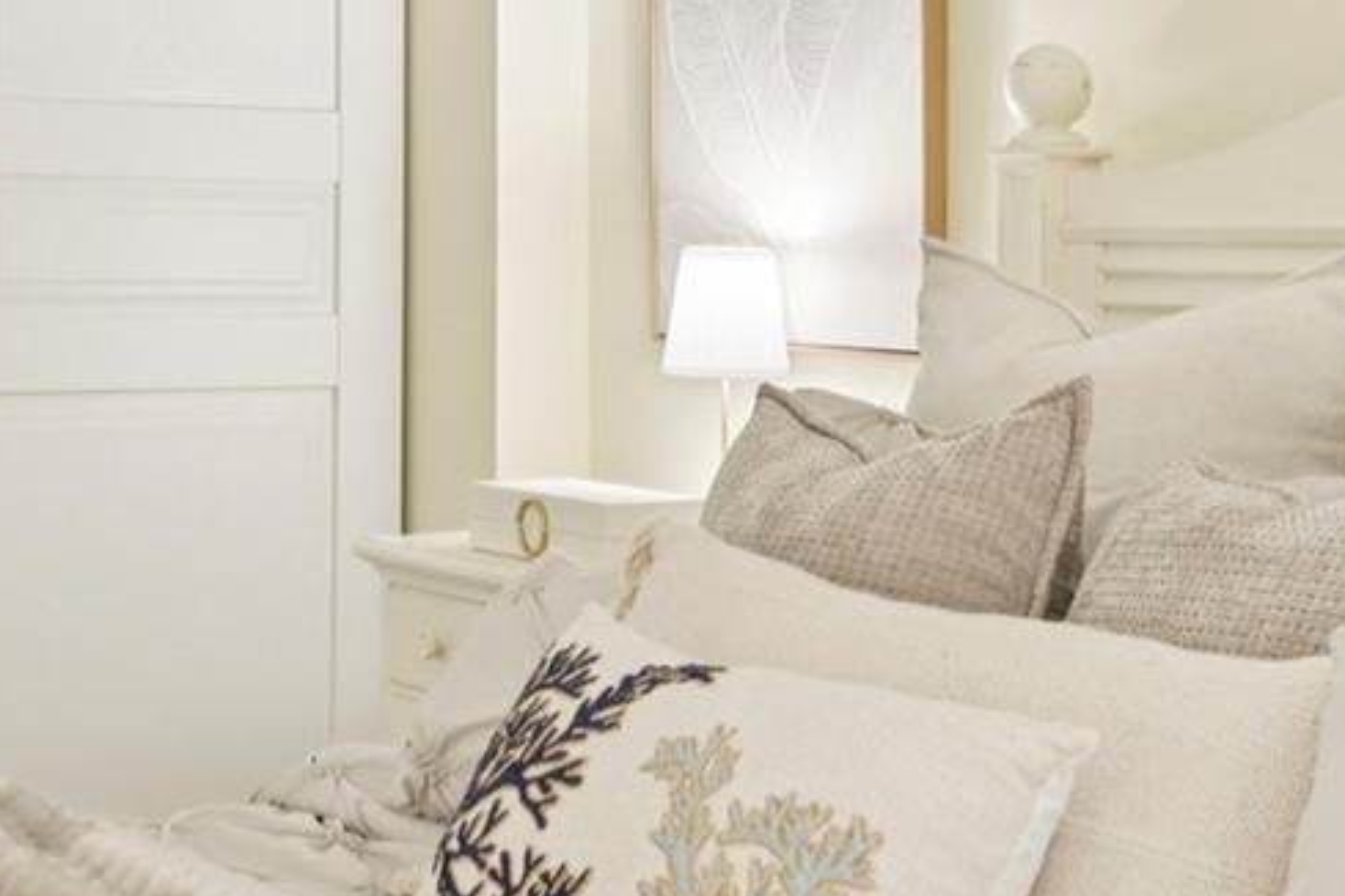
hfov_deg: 28.0
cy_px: 190
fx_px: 2690
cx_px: 589
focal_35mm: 72
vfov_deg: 18.8
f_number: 8
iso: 400
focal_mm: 22
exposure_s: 1/60
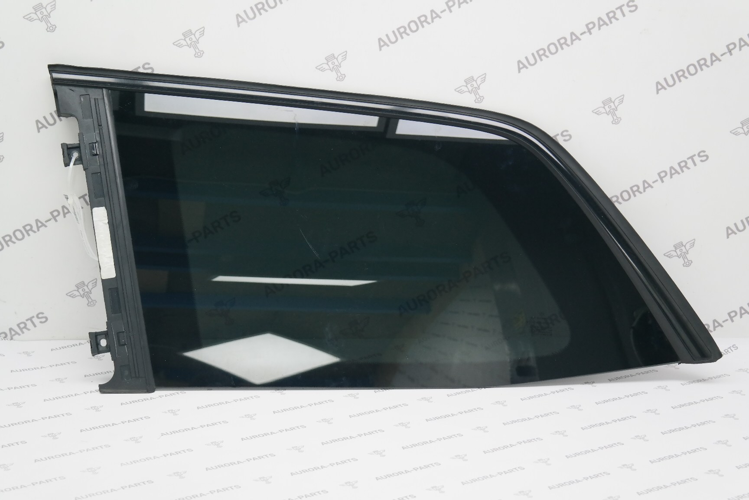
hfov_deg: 31.4
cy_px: 250
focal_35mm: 64
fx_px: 1331
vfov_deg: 21.2
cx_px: 374
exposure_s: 1/60
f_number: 5
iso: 800
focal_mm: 42
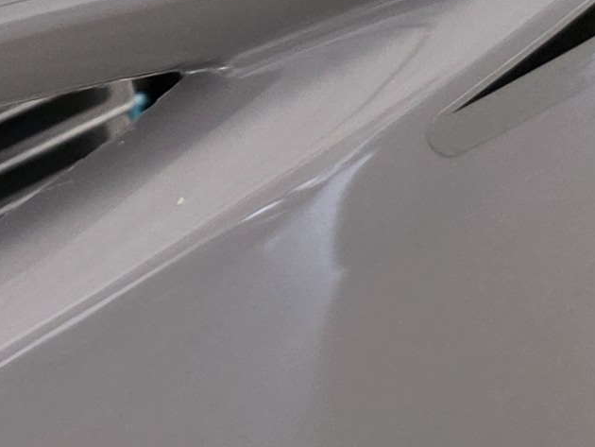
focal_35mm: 146
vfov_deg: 10.1
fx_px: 2510
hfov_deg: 12.9
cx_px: -276
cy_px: 73
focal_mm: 6.3
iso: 2000
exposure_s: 1/120
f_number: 1.7
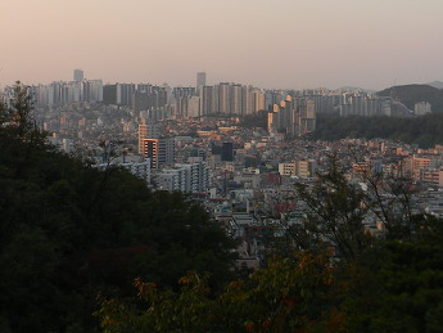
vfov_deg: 20.0
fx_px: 935
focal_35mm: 73
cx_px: 313
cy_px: 76
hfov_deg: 26.4
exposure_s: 1/120
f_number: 3.7
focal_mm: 6.4
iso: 80
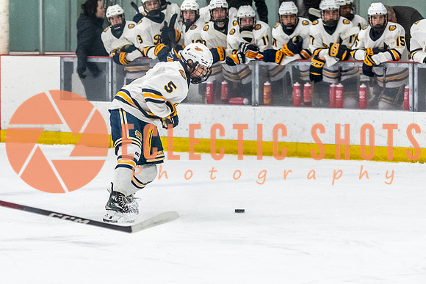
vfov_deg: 5.2
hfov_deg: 7.8
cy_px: 150
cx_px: 126
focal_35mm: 265
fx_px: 3132
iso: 3200
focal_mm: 86
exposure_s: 1/800
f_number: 2.8
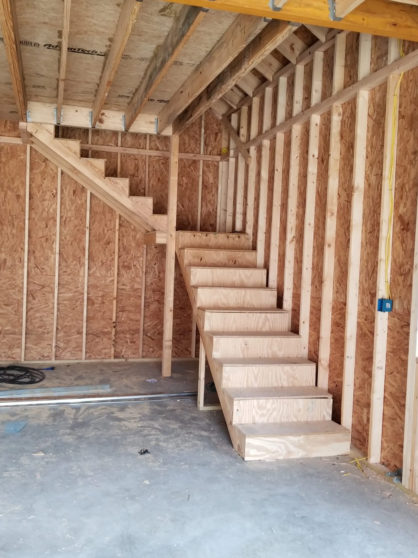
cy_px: 263
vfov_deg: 58.3
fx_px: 499
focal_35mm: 31
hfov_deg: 45.4
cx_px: 190
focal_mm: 4.3
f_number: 1.7
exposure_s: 1/24
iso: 200
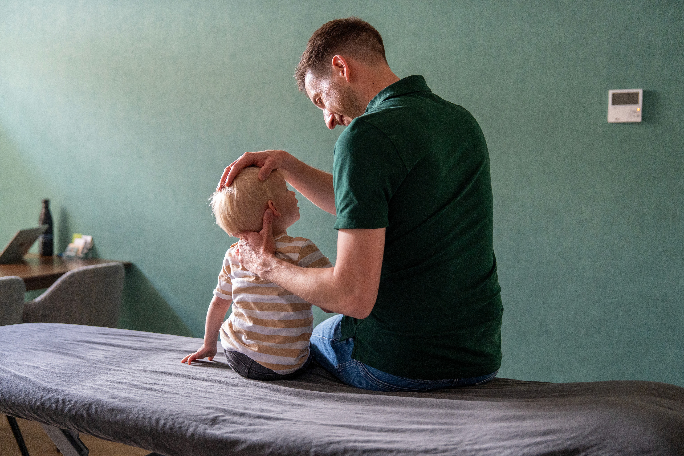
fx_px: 836
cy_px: 228
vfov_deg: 30.5
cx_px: 342
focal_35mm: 44
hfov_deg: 44.5
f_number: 2.8
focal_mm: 44
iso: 3200
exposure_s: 1/160
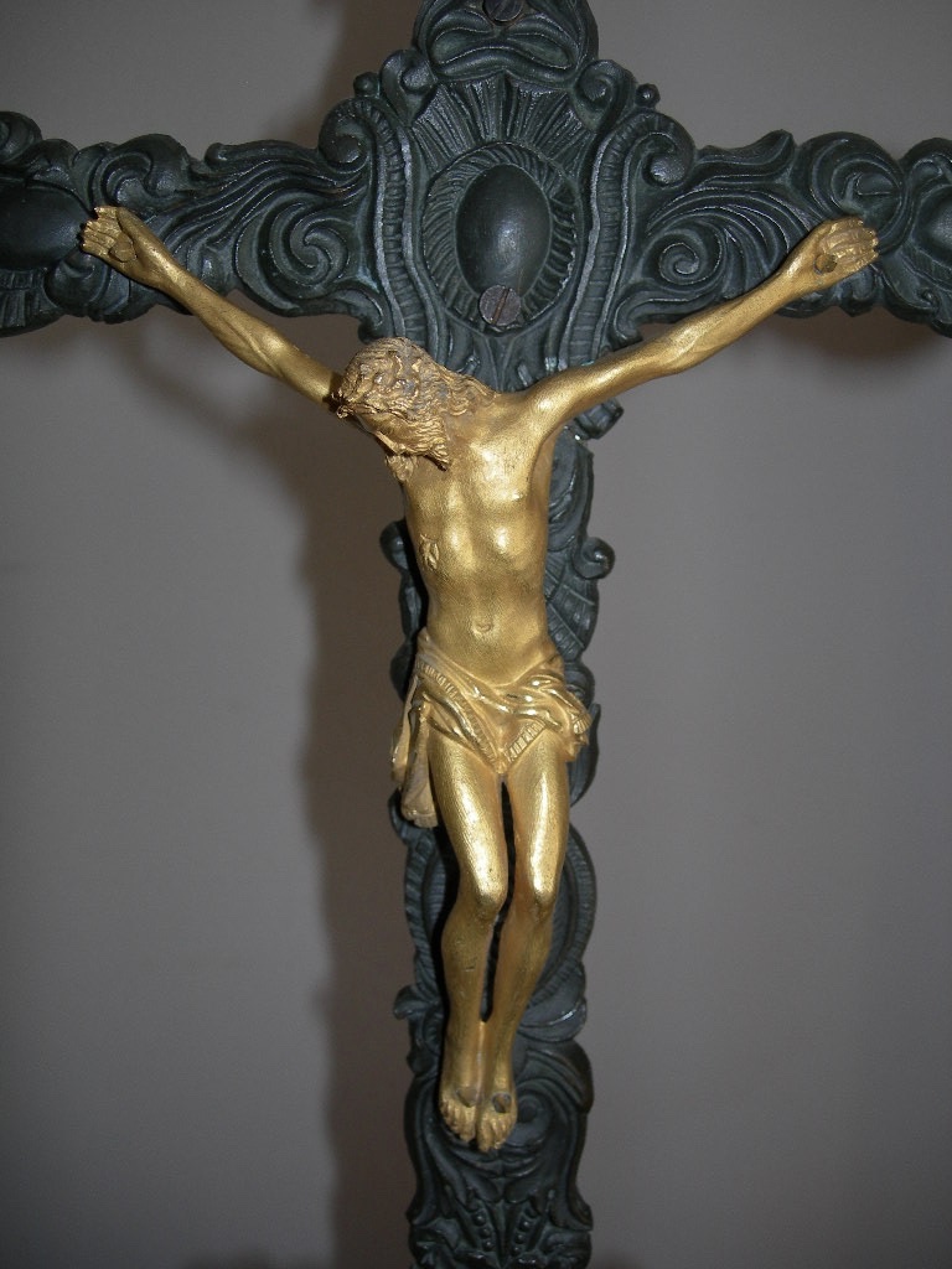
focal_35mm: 38
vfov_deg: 49.0
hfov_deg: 37.7
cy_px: 634
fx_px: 1393
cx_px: 476
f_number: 2.8
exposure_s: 1/60.1
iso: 50
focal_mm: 7.8
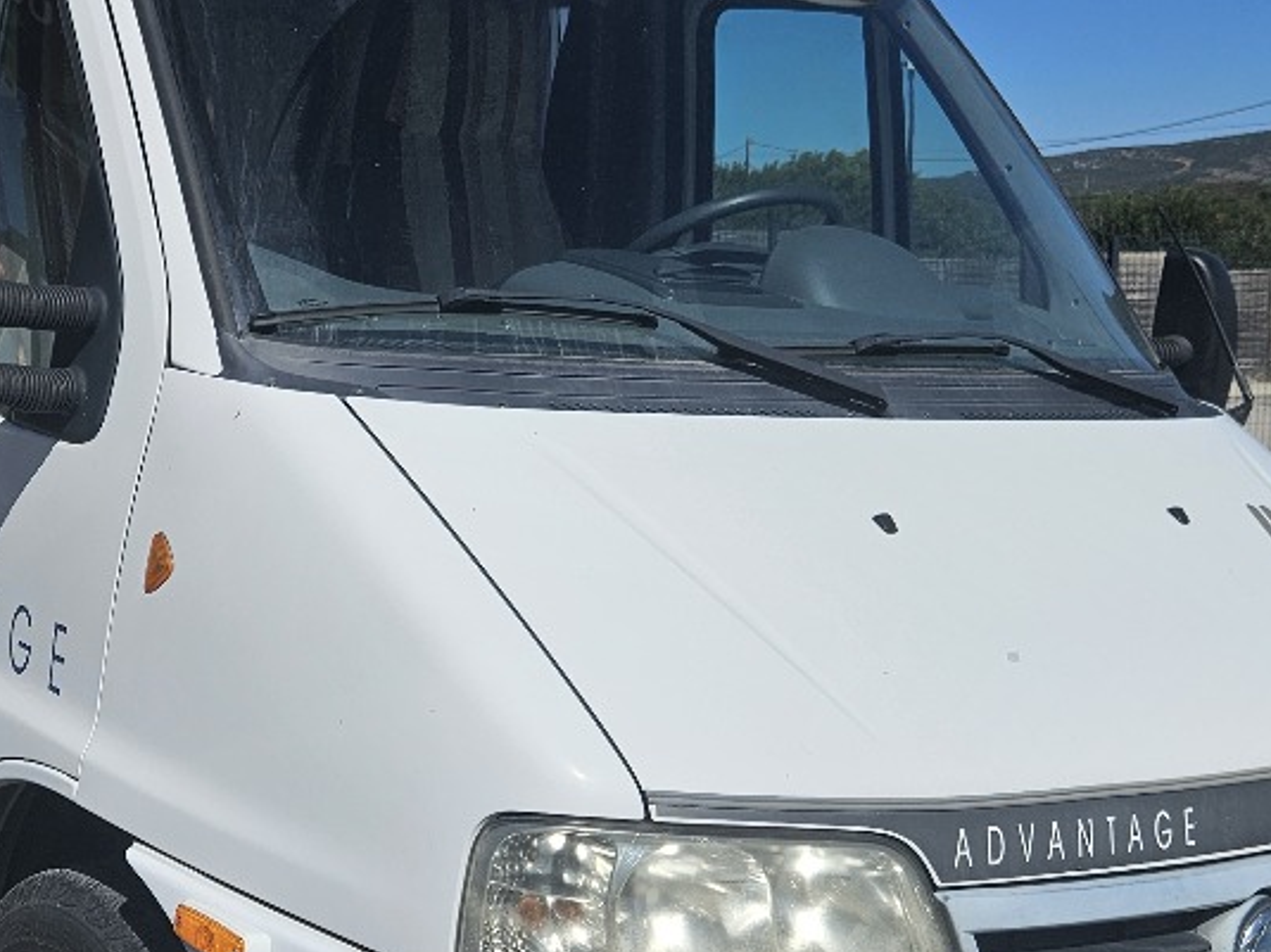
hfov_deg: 33.7
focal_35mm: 55
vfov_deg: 26.5
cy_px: 489
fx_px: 2019
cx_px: 214
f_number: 1.8
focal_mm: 5.4
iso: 25
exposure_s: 1/4886
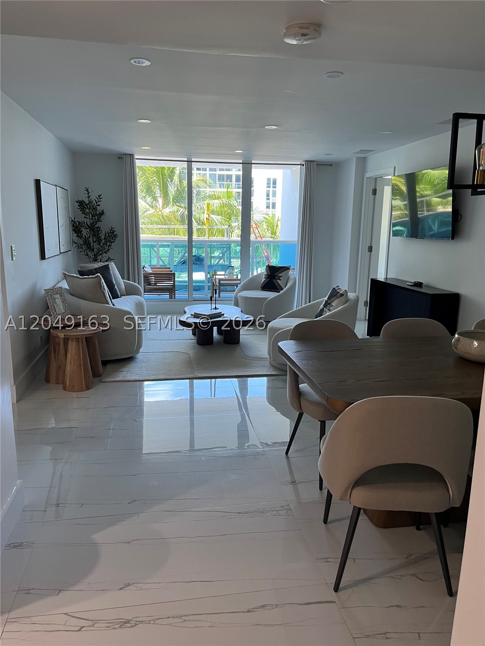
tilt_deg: -10.0
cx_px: 242
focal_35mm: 26
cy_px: 323
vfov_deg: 67.3
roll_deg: -0.9
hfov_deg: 53.1
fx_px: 486
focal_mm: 5.1
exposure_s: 1/60
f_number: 1.6
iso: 125
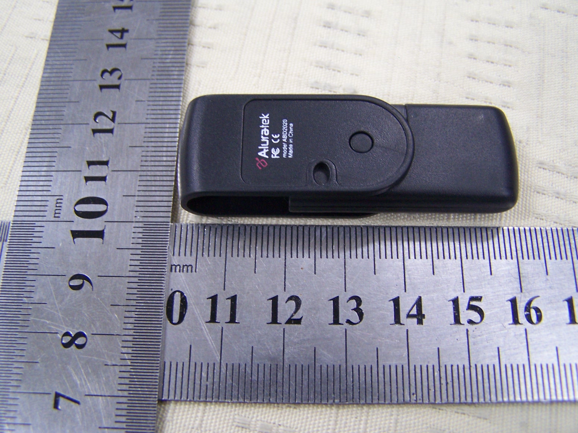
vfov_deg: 37.7
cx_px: 289
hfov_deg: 49.0
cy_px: 216
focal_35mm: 38
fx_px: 635
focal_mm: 6.3
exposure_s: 1/8
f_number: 2.8
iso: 140
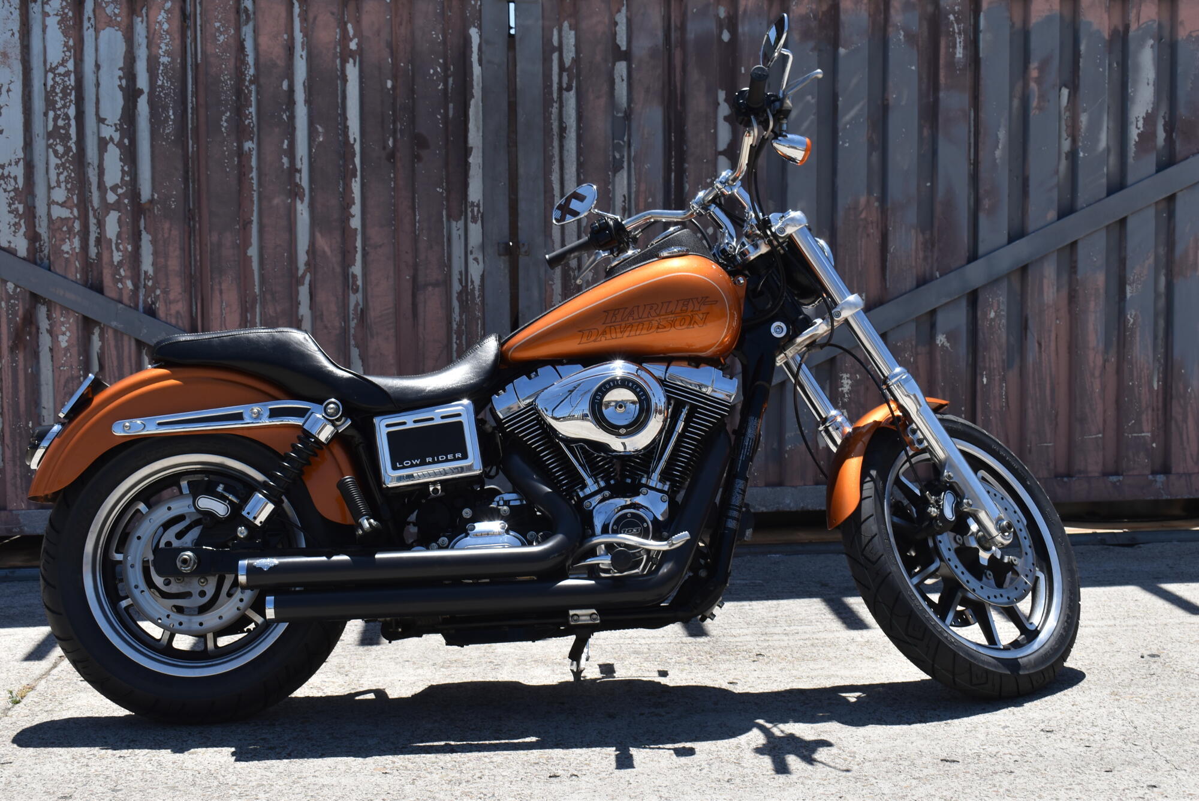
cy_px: 400
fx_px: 1749
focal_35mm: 52
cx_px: 600
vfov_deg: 25.8
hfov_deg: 37.8
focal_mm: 35
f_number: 8
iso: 100
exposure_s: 1/250
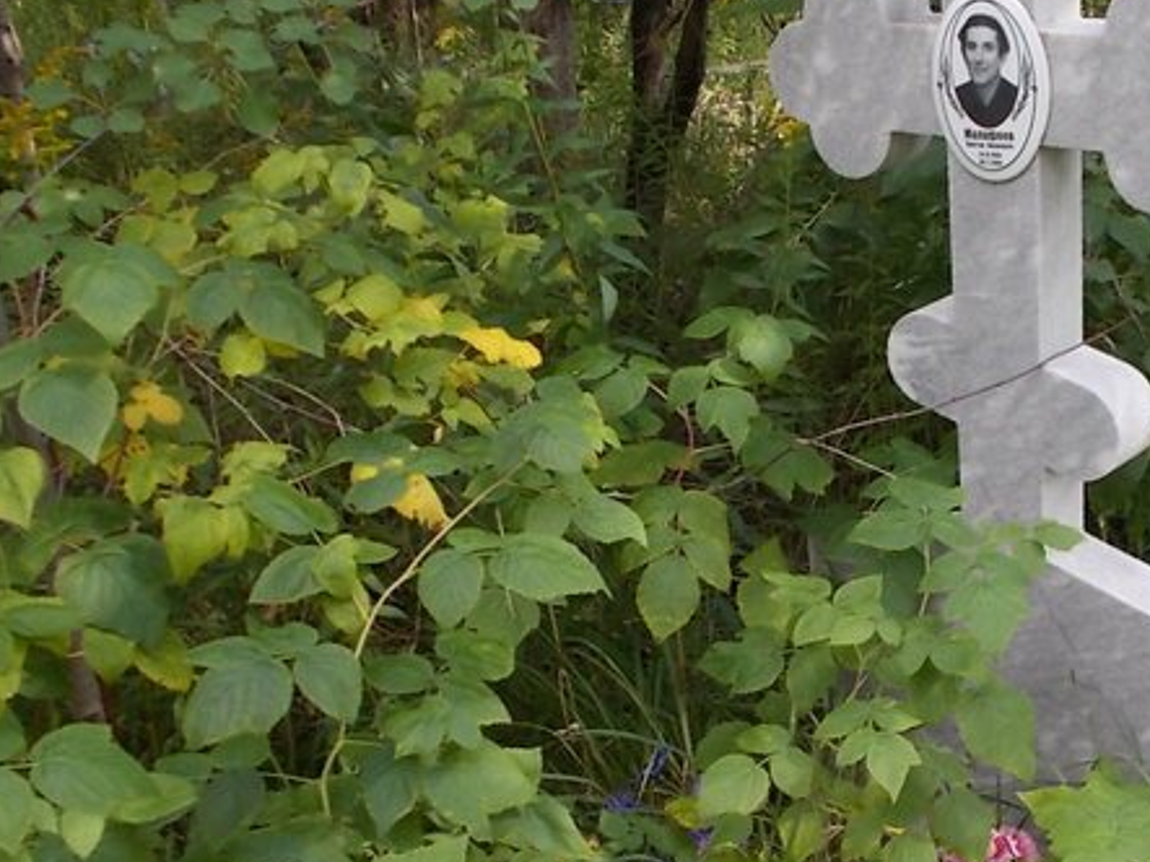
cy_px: 535
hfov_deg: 39.4
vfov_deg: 30.7
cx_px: 851
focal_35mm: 47
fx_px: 1561
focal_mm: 4.6
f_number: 3.2
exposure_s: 1/100
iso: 80
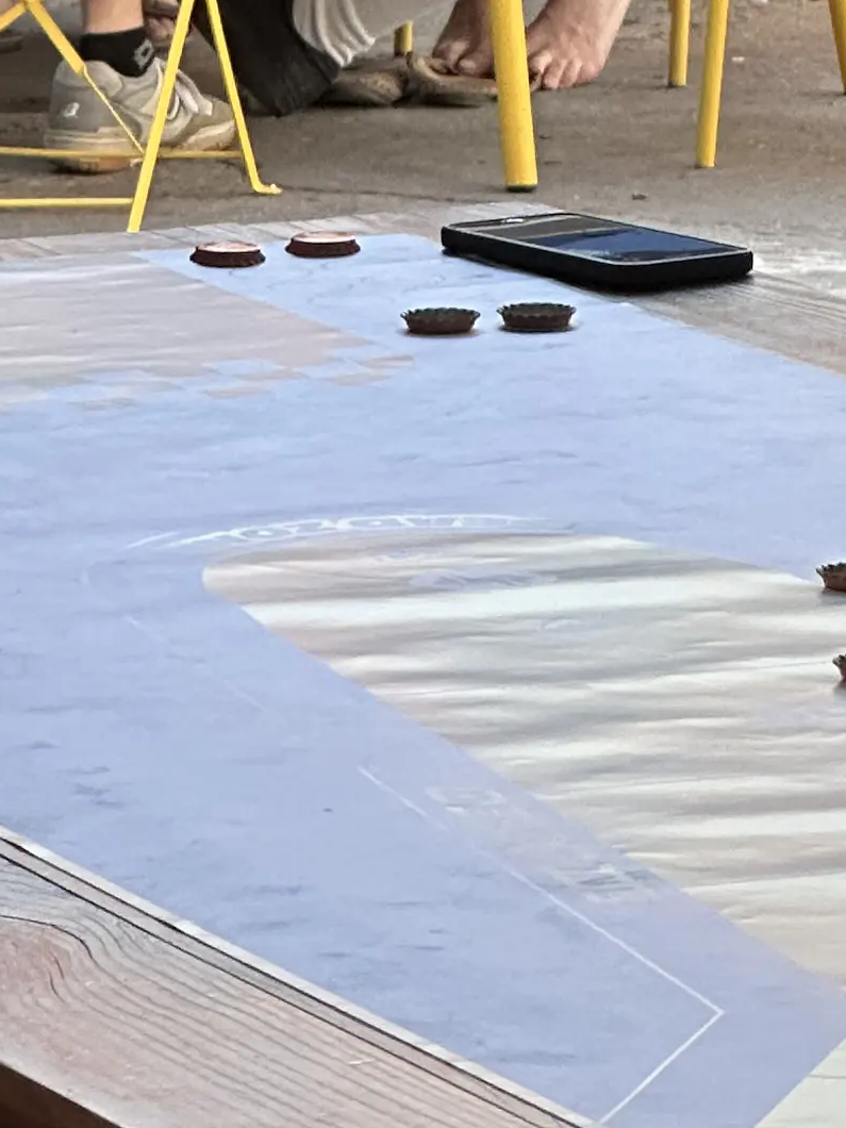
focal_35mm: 293
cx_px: 232
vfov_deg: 6.6
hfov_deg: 5.1
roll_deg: -1.4
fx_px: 9548
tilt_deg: -2.2
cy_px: -697
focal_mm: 9
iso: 160
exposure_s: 1/100
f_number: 2.8
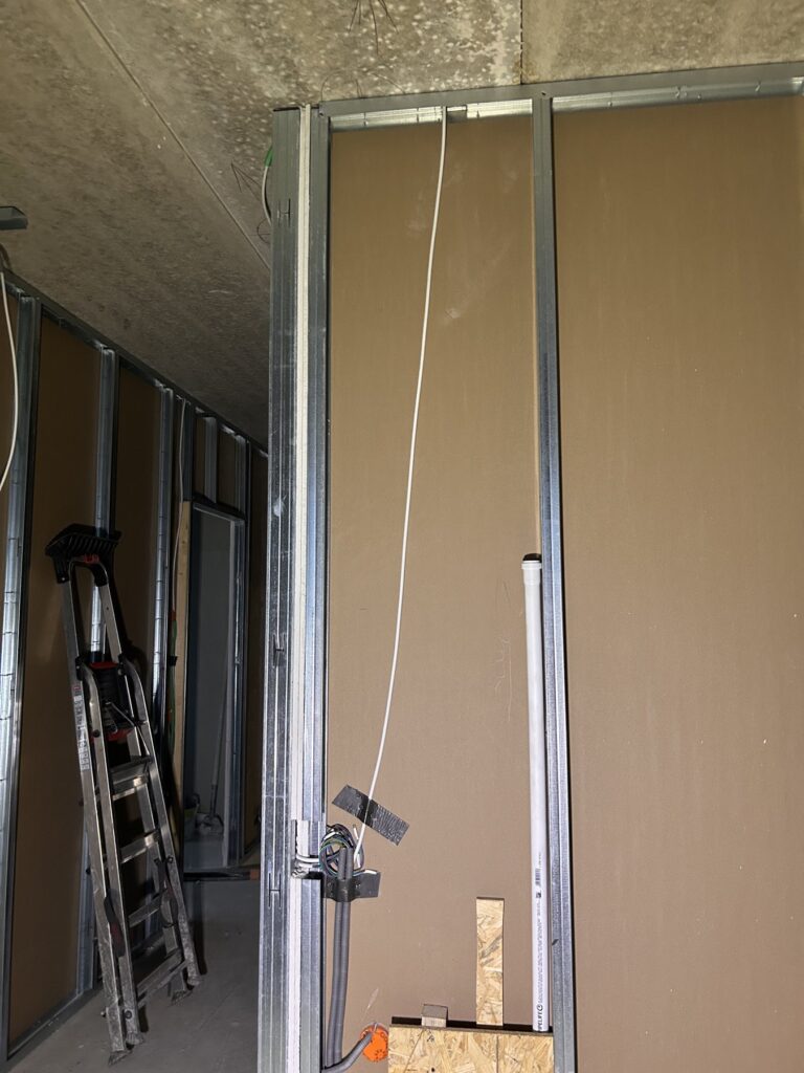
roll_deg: +0.1
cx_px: 402
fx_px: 805
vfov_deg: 67.3
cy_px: 536
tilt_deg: +5.4
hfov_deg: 53.1
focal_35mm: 26
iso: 400
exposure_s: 1/51
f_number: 1.5
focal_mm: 5.7
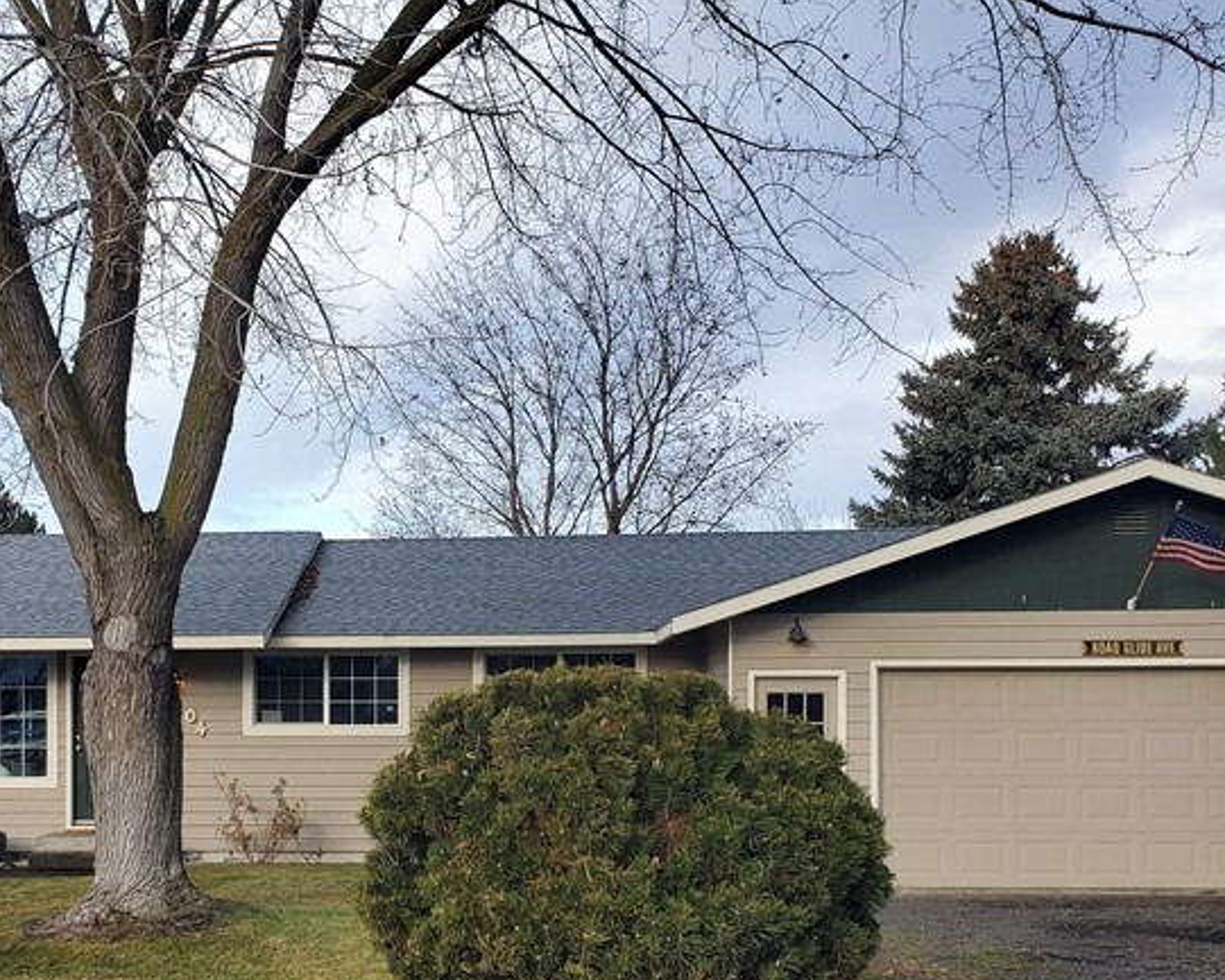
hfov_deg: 37.9
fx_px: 1741
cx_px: 322
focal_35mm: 48
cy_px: 704
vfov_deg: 31.0
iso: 50
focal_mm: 4.3
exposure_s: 1/565
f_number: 2.4
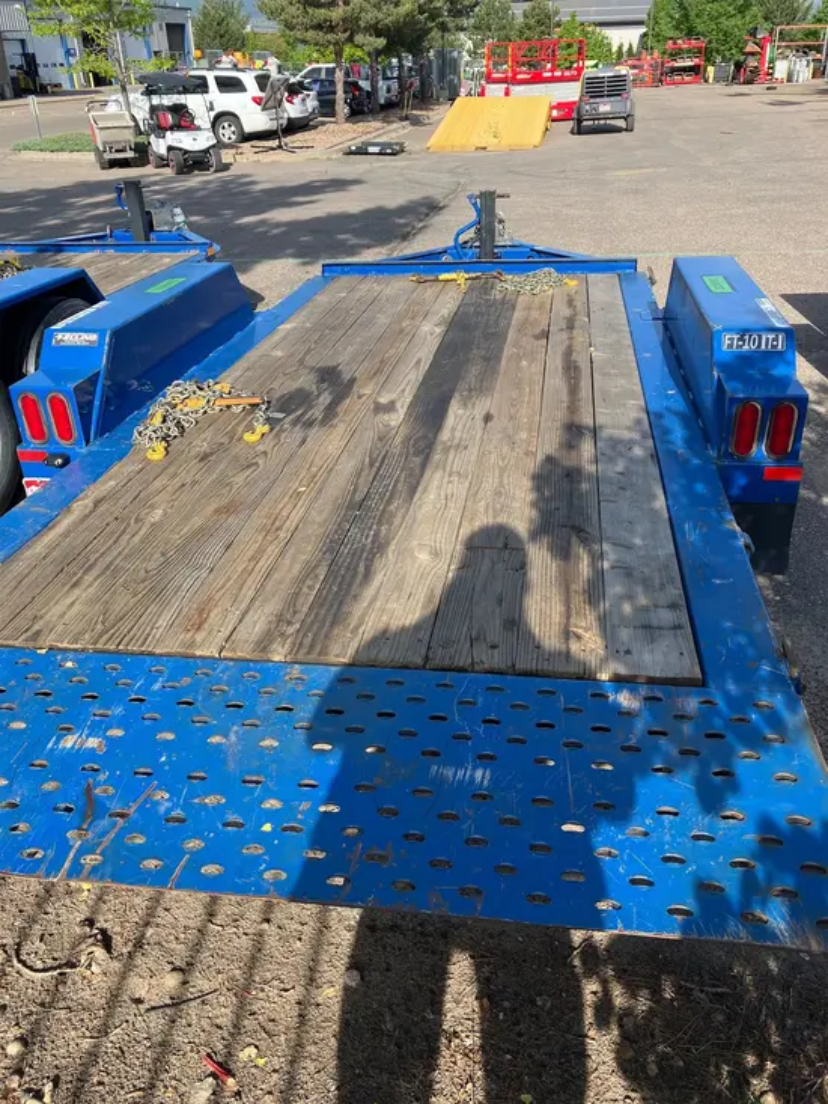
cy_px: 552
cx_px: 414
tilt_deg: -27.1
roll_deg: +3.4
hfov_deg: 49.8
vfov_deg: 63.4
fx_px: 893
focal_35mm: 28
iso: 32
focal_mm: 3.99
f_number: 1.8
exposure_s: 1/838
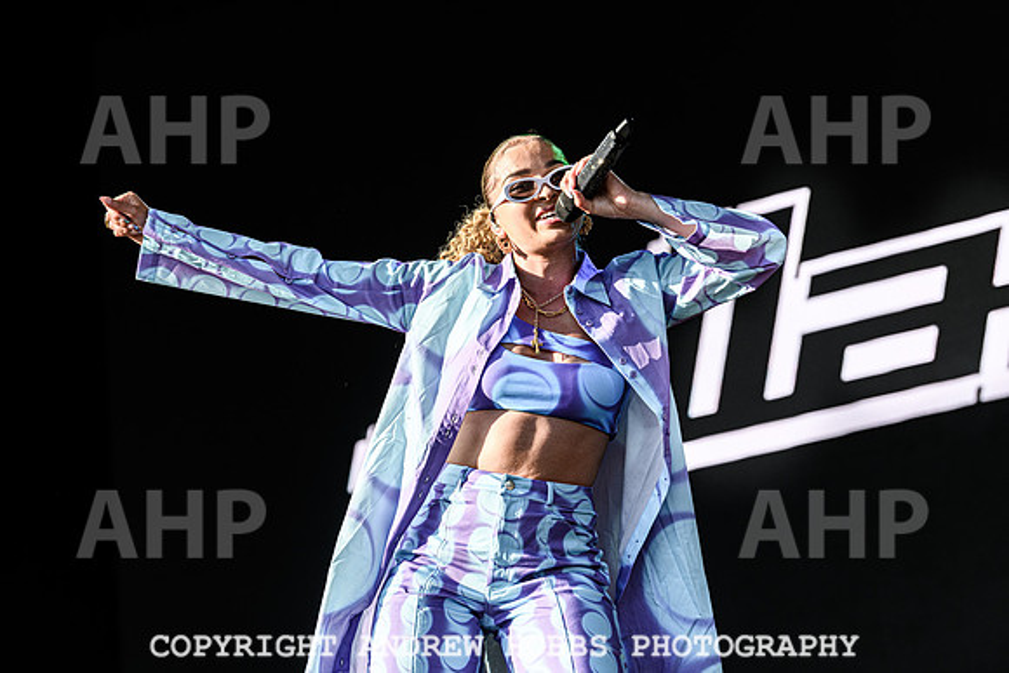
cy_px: 336
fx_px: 3925
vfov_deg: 9.8
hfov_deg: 14.7
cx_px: 504
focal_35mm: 140
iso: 640
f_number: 4.5
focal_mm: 140
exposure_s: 1/2000
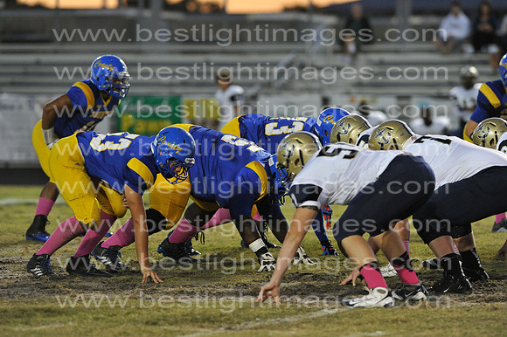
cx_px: 254
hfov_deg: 6.9
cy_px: 168
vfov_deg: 4.6
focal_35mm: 300
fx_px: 4222
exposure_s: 1/500
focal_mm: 300
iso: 5000
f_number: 4.5
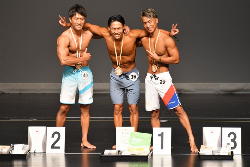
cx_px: 125
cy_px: 84
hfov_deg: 5.5
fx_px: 2603
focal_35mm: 375
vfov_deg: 3.7
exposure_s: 1/400
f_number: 5.6
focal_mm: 250
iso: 2500
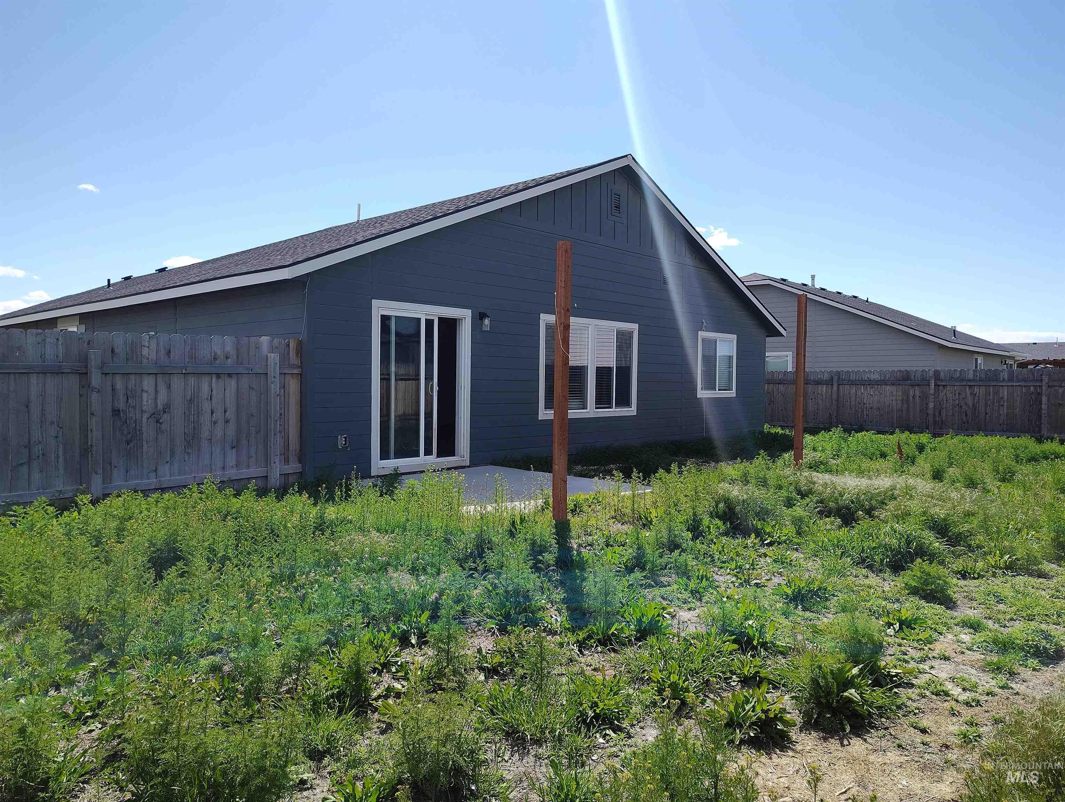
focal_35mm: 24
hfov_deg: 71.5
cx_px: 532
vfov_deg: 56.9
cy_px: 401
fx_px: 739
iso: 100
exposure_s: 1/1037
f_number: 1.8
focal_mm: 5.56
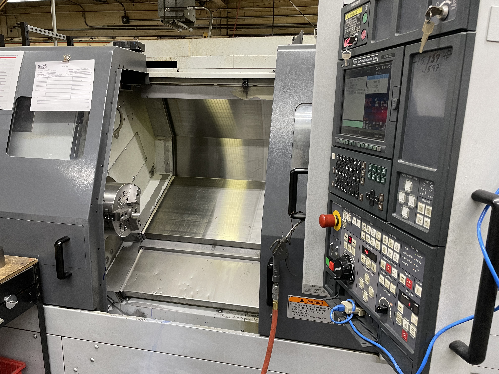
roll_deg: -0.2
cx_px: 250
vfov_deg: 53.1
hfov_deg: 67.3
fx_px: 375
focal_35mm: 26
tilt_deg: -12.2
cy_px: 187
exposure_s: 1/60
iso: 160
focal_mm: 4.2
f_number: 1.6
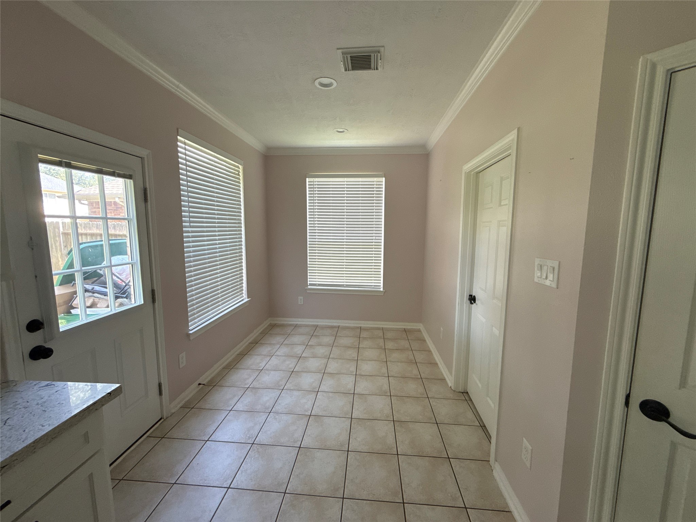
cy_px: 261
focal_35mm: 14
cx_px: 348
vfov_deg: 85.7
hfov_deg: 102.1
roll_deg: -0.3
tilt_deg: -6.4
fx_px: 281
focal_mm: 2.22
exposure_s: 1/99
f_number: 2.2
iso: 250
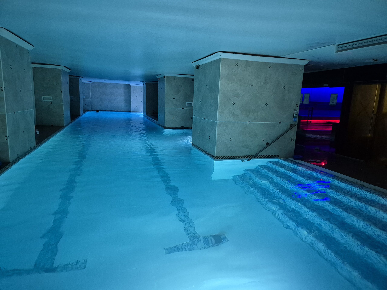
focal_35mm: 23
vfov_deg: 58.9
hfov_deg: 73.9
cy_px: 145
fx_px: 257
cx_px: 194
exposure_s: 1/50
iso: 1250
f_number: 1.8
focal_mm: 5.4
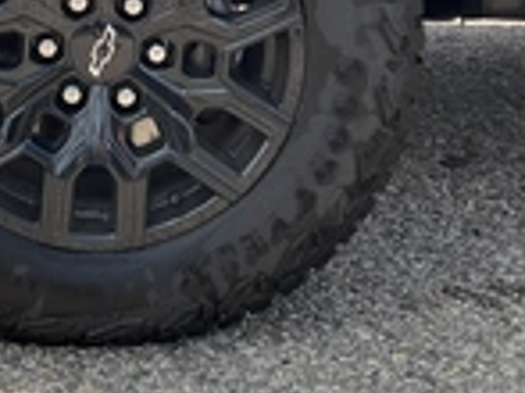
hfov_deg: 24.3
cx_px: 89
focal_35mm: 79
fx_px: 1197
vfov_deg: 17.9
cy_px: -50
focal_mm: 3
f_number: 1.8
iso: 25
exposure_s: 1/962
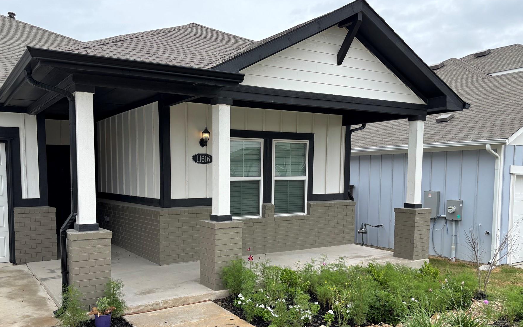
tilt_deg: -4.9
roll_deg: -0.2
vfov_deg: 39.2
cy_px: 205
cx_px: 226
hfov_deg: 59.4
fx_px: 456
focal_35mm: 32
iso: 50
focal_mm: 5.96
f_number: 1.6
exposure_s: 1/1458
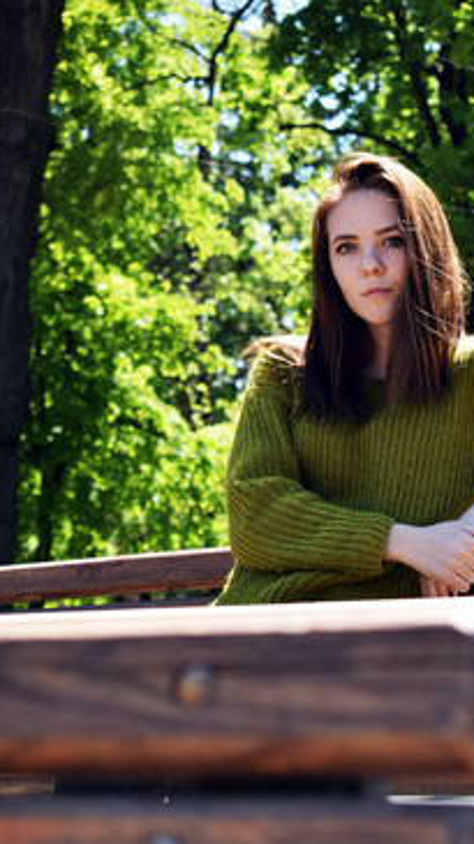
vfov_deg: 20.1
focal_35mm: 107
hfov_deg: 11.3
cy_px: 462
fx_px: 2386
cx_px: 338
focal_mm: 55
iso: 100
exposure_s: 1/200
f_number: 5.6
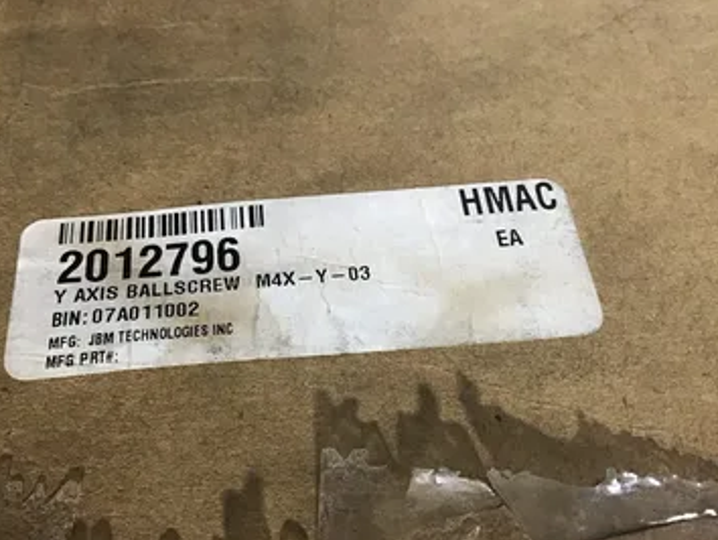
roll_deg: +1.4
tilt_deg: -31.2
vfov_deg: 40.7
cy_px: 300
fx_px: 726
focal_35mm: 35
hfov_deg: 52.5
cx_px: 320
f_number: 2.4
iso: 200
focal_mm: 3.3
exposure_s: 1/20
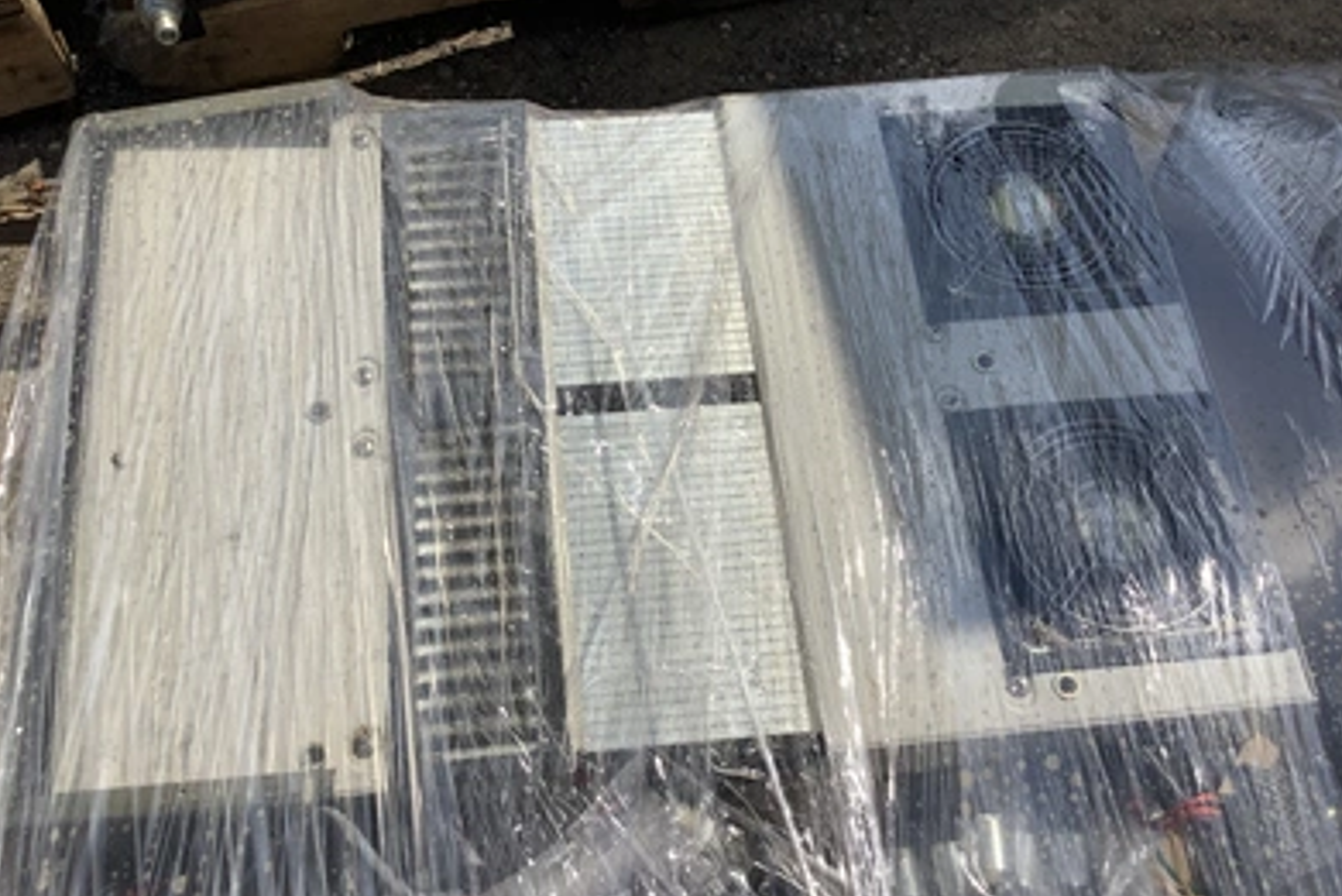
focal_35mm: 33
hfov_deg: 57.2
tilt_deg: -63.3
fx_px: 1231
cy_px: 450
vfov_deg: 40.0
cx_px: 676
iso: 25
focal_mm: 3.3
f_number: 2.4
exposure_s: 1/3546
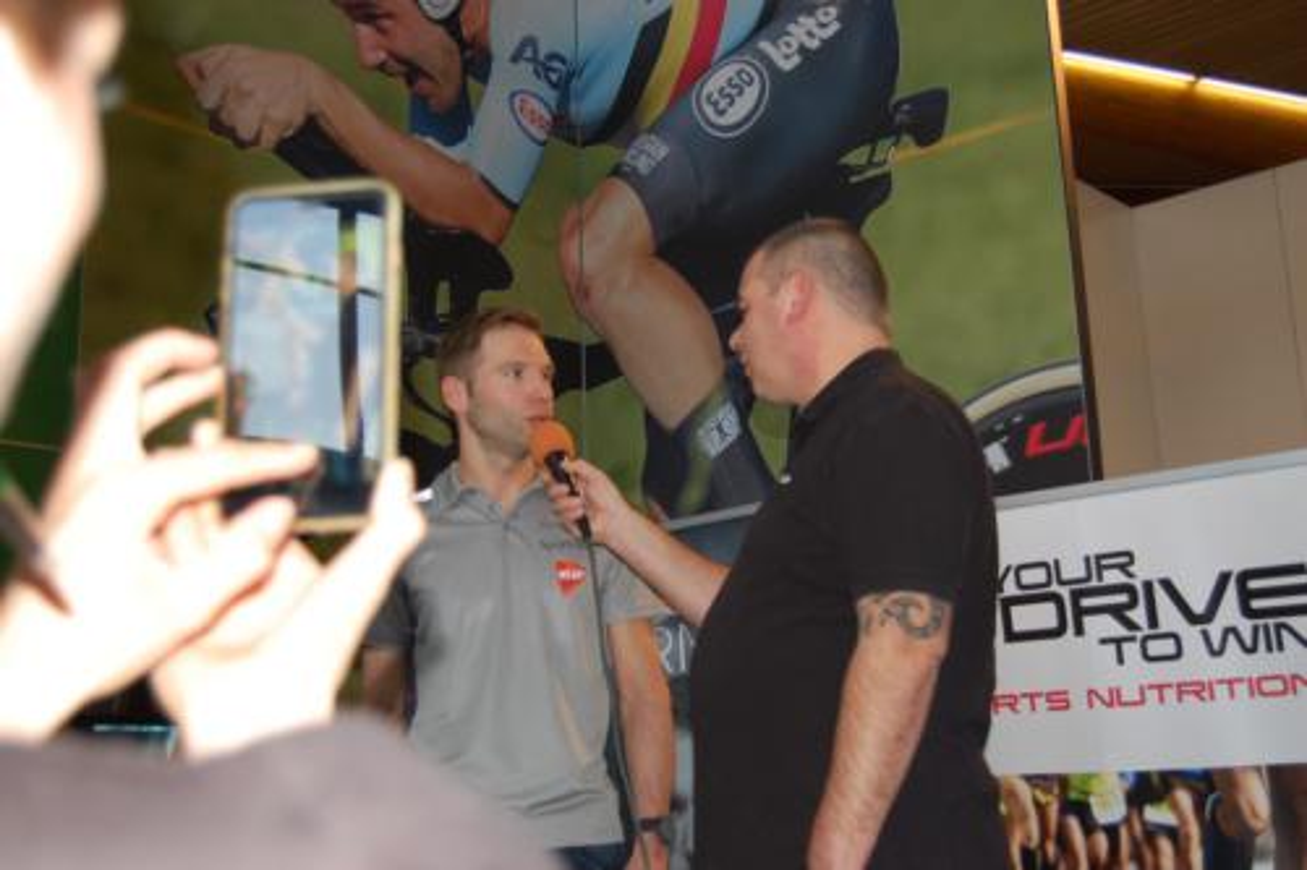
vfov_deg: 34.2
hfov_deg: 49.6
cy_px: 435
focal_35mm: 39
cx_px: 654
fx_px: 1415
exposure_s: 1/60
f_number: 4.2
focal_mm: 26
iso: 400
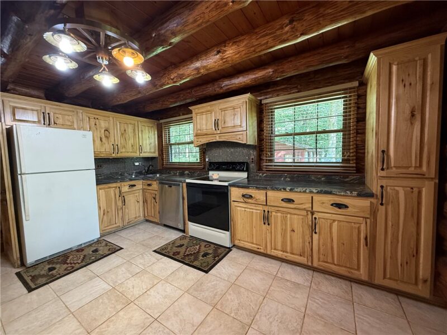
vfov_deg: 85.7
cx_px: 224
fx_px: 181
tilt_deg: -3.0
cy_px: 168
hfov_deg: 102.1
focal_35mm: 14
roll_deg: +1.3
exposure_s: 1/60
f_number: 2.2
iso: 320
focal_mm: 2.22
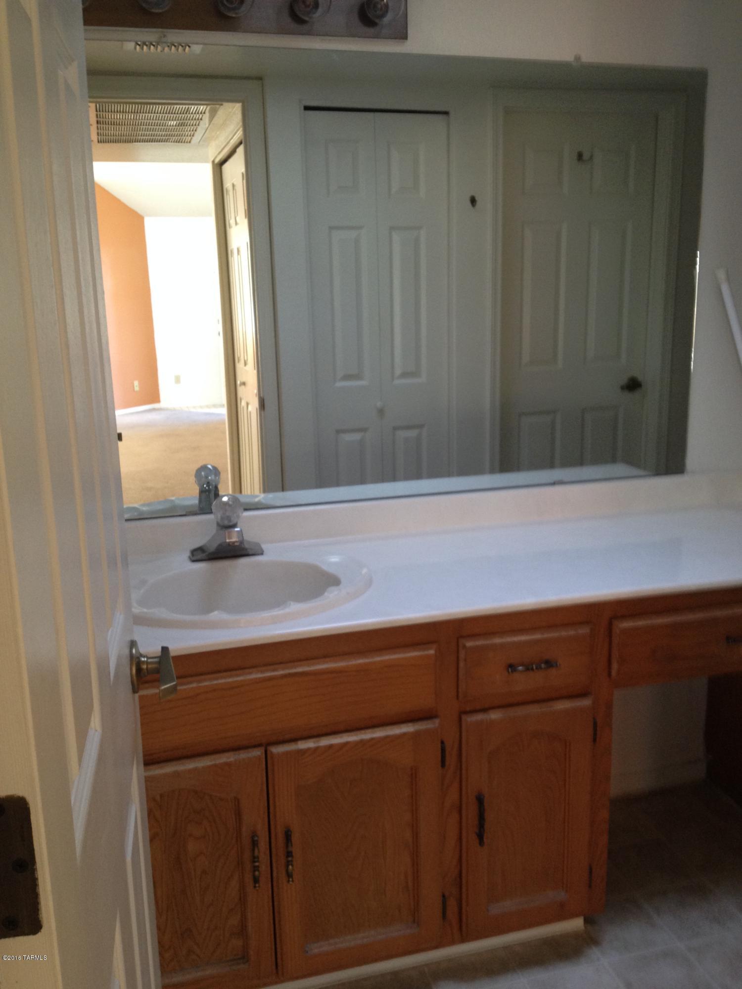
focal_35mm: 35
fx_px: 1000
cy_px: 494
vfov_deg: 52.6
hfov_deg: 40.7
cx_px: 371
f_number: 2.4
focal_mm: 4.28
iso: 100
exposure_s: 1/20
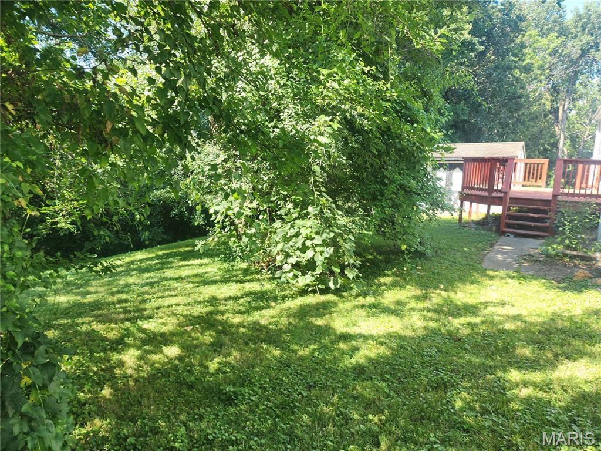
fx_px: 399
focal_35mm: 23
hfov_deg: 73.9
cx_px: 300
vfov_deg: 58.9
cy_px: 226
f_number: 1.8
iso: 20
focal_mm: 6.4
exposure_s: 1/180
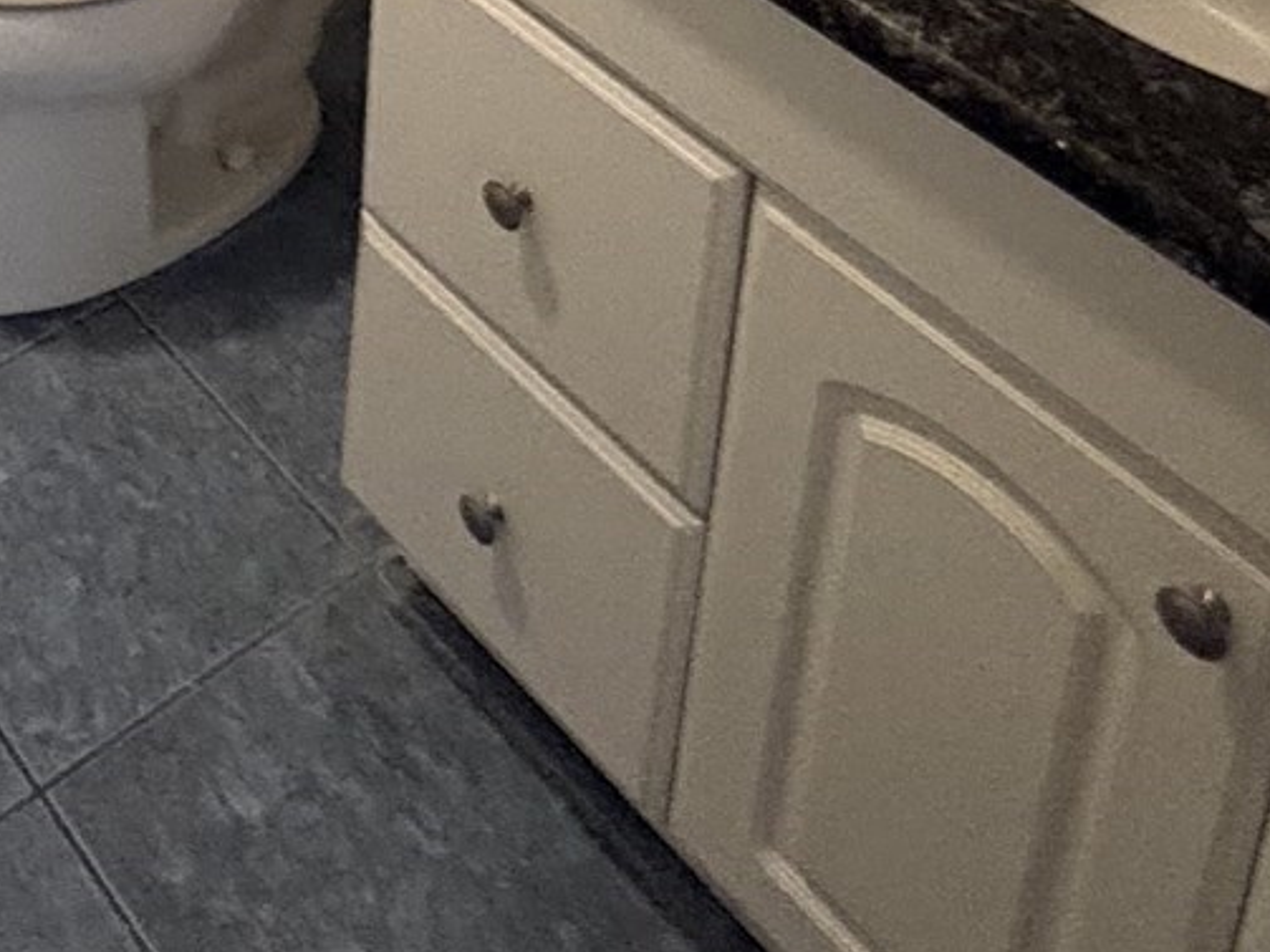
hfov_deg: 30.7
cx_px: -81
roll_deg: +2.3
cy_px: -798
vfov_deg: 19.0
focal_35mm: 57
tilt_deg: -16.2
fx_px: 2091
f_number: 2.2
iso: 640
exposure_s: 1/40
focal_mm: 2.22
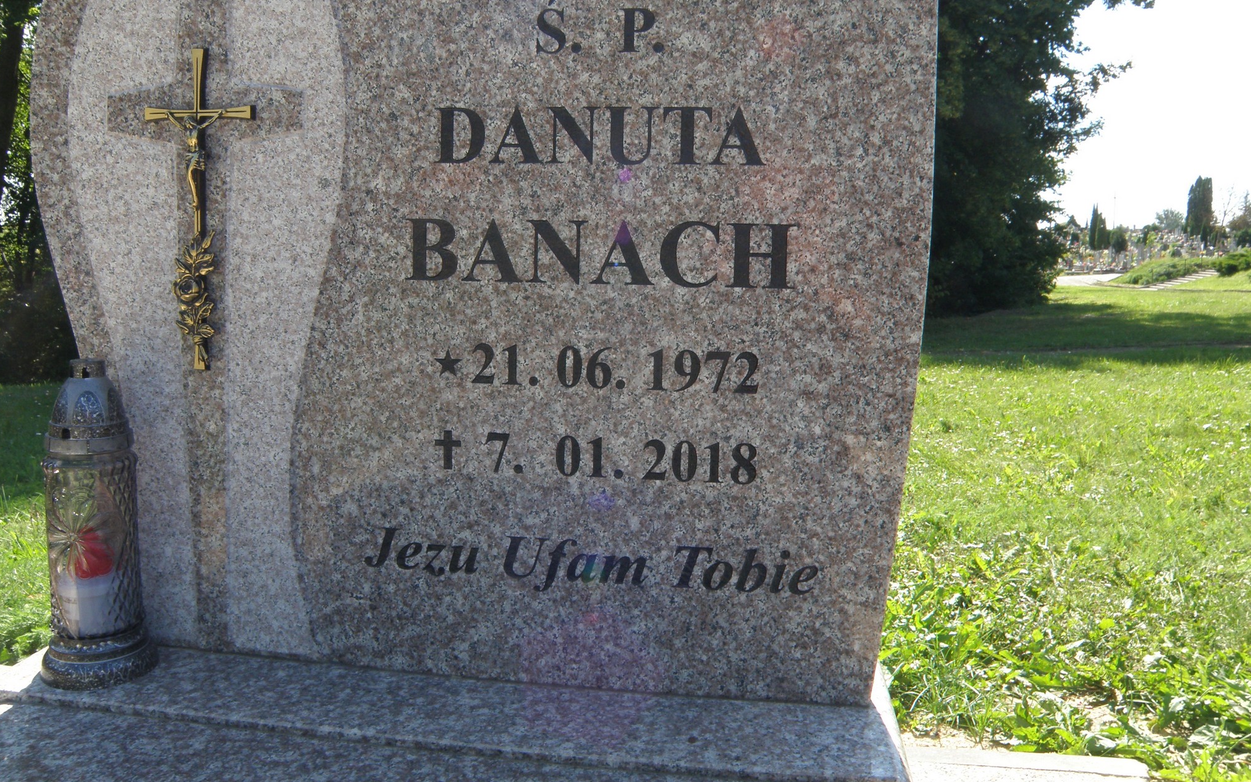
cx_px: 618
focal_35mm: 28
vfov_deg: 44.4
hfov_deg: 66.5
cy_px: 328
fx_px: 955
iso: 64
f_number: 5.6
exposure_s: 1/125
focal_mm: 4.6
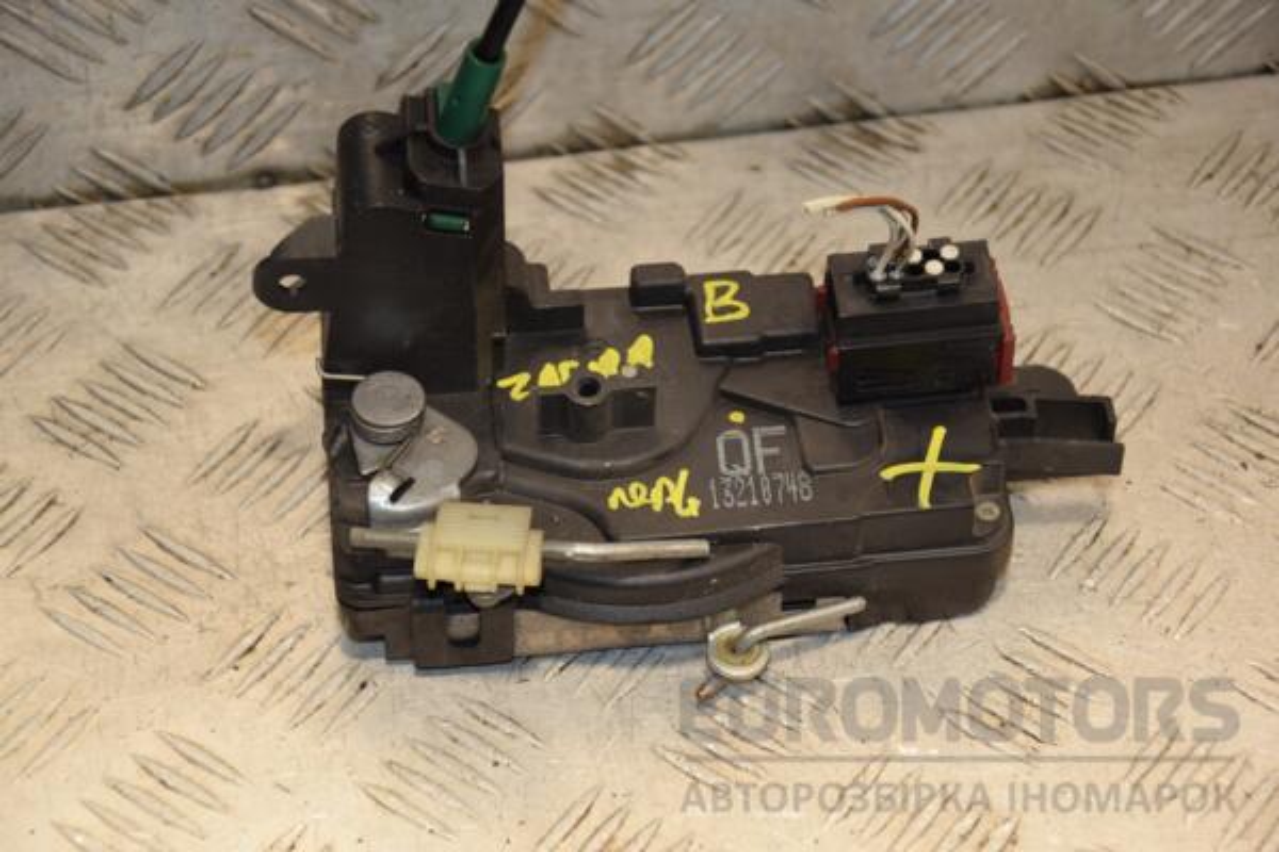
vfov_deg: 12.2
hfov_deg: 18.2
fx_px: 3997
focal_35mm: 112
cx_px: 640
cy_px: 426
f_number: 5.3
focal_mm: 75
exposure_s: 1/200
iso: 800
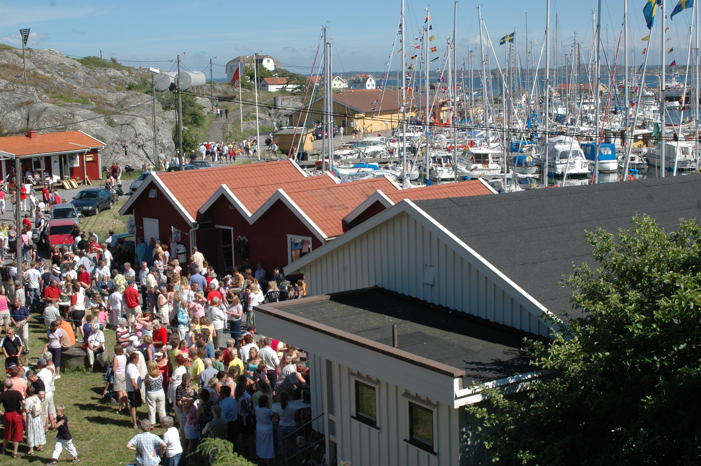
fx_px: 1021
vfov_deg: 25.7
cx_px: 350
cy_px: 233
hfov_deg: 37.9
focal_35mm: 52
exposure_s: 1/350
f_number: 9.5
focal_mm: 35
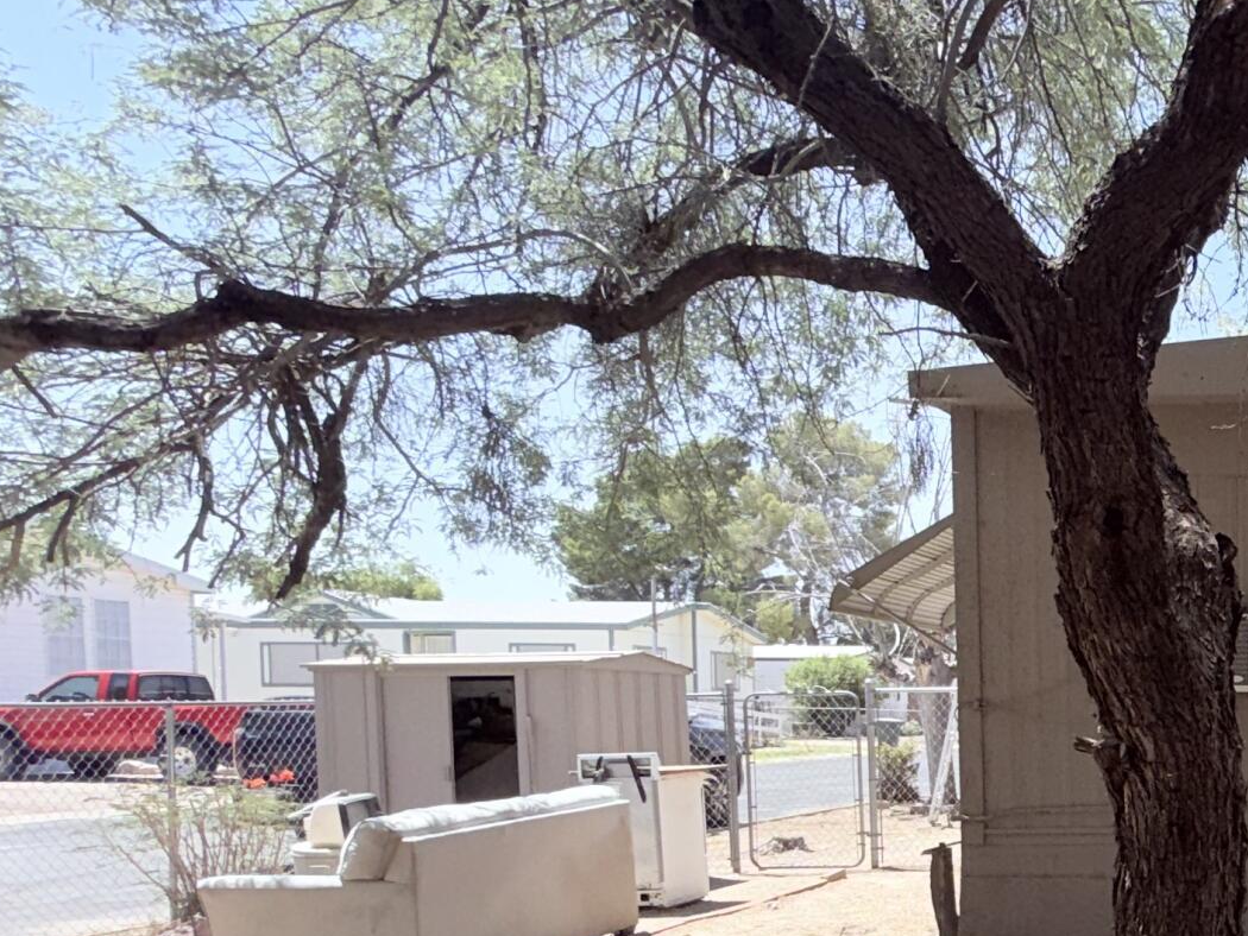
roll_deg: -0.2
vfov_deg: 34.5
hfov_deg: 37.0
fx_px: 1442
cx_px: 1460
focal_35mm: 40
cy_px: 785
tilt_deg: -3.1
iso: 16
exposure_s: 1/709
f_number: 2.2
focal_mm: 2.22
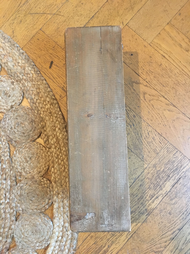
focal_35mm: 29
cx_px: 95
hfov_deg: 48.2
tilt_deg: -85.3
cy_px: 127
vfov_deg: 61.7
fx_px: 212
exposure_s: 1/17
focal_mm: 4.15
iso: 200
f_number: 2.2
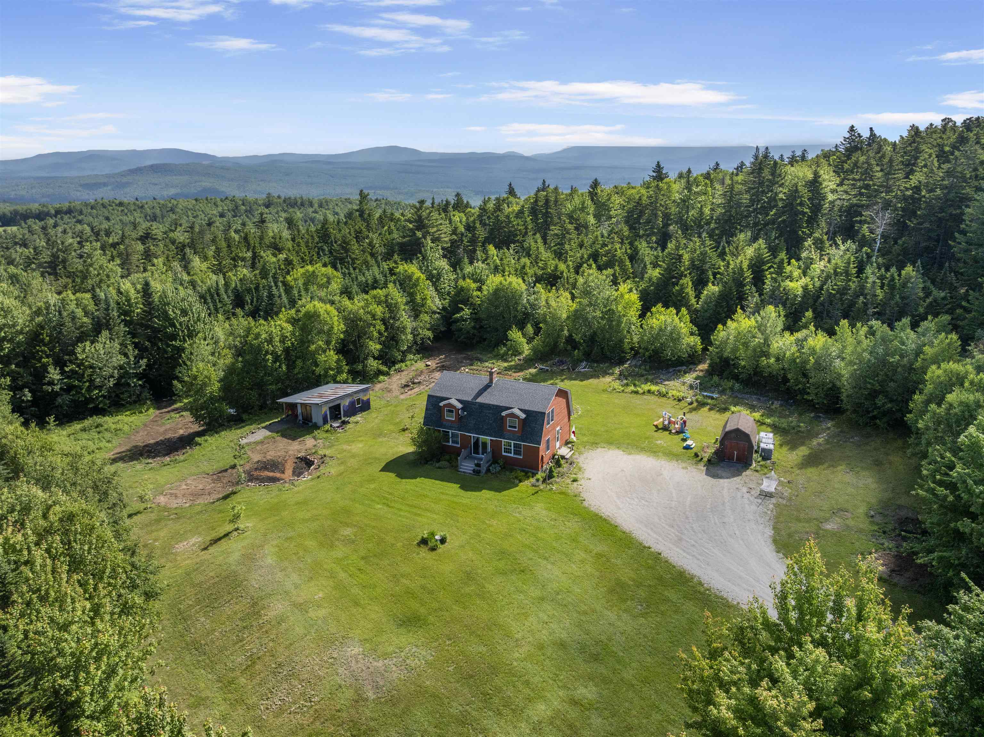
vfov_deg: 56.8
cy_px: 368
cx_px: 492
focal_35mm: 24
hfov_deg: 71.6
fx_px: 682
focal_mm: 12.29
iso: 200
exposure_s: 1/5000
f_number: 2.8
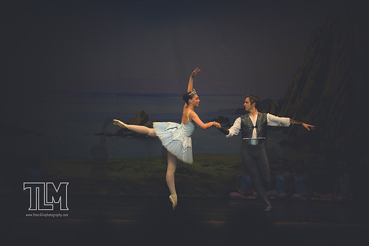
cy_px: 123
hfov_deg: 10.8
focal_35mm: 190
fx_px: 1948
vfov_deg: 7.2
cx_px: 184
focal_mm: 190
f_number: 2.8
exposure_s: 1/500
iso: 400
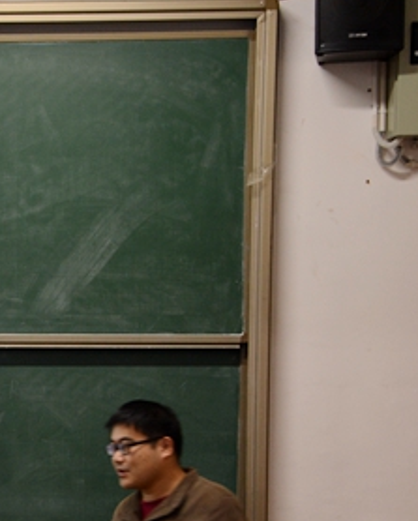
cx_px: -240
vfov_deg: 11.3
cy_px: 479
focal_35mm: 170
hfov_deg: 8.8
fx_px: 2625
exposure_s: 1/20
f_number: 6.3
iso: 400
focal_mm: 42
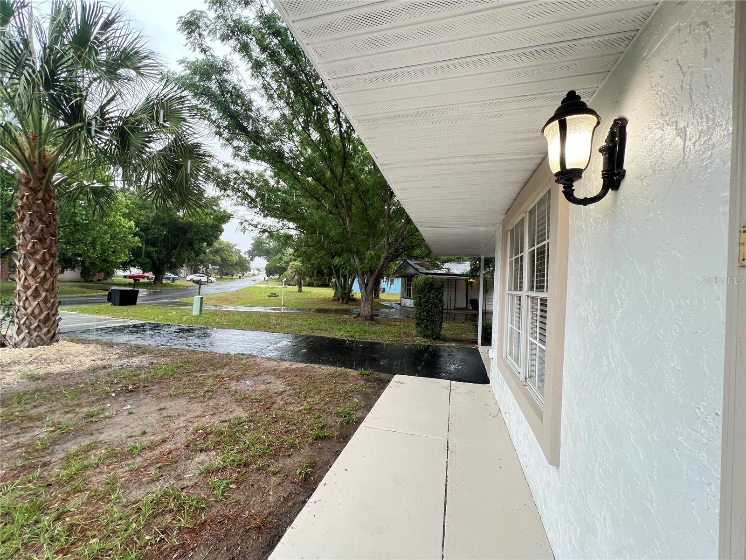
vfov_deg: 89.9
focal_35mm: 13
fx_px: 280
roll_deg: -2.0
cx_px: 373
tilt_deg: +0.2
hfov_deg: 106.2
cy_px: 280
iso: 100
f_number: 1.8
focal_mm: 1.57
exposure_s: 1/120
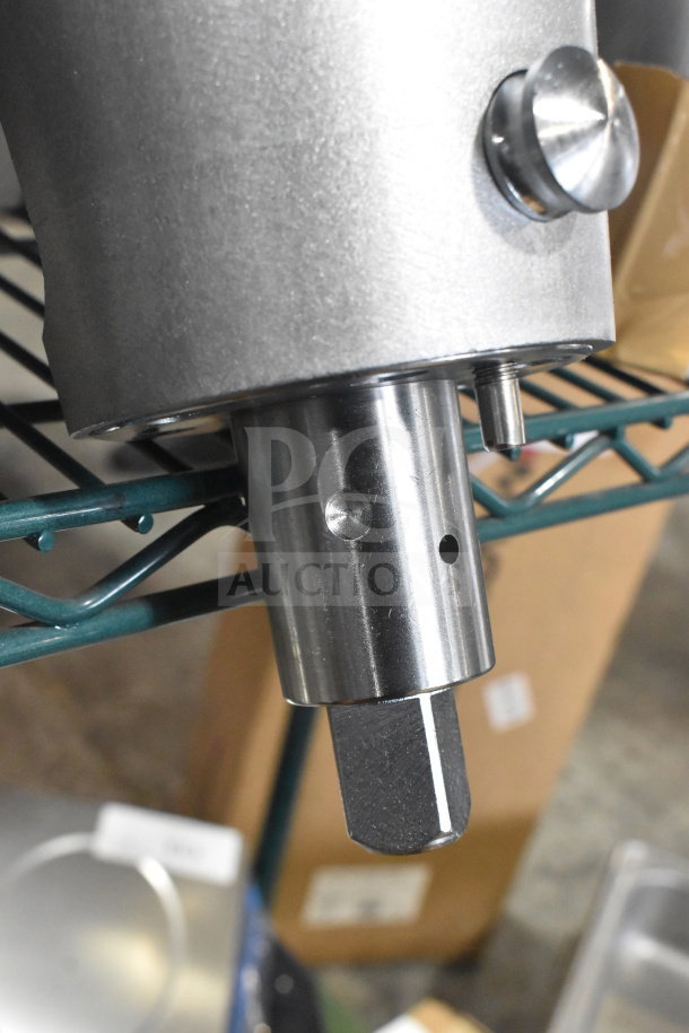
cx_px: 344
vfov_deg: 42.3
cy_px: 516
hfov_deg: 28.9
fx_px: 1335
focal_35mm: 46
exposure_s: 1/320
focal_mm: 31
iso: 6400
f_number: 9
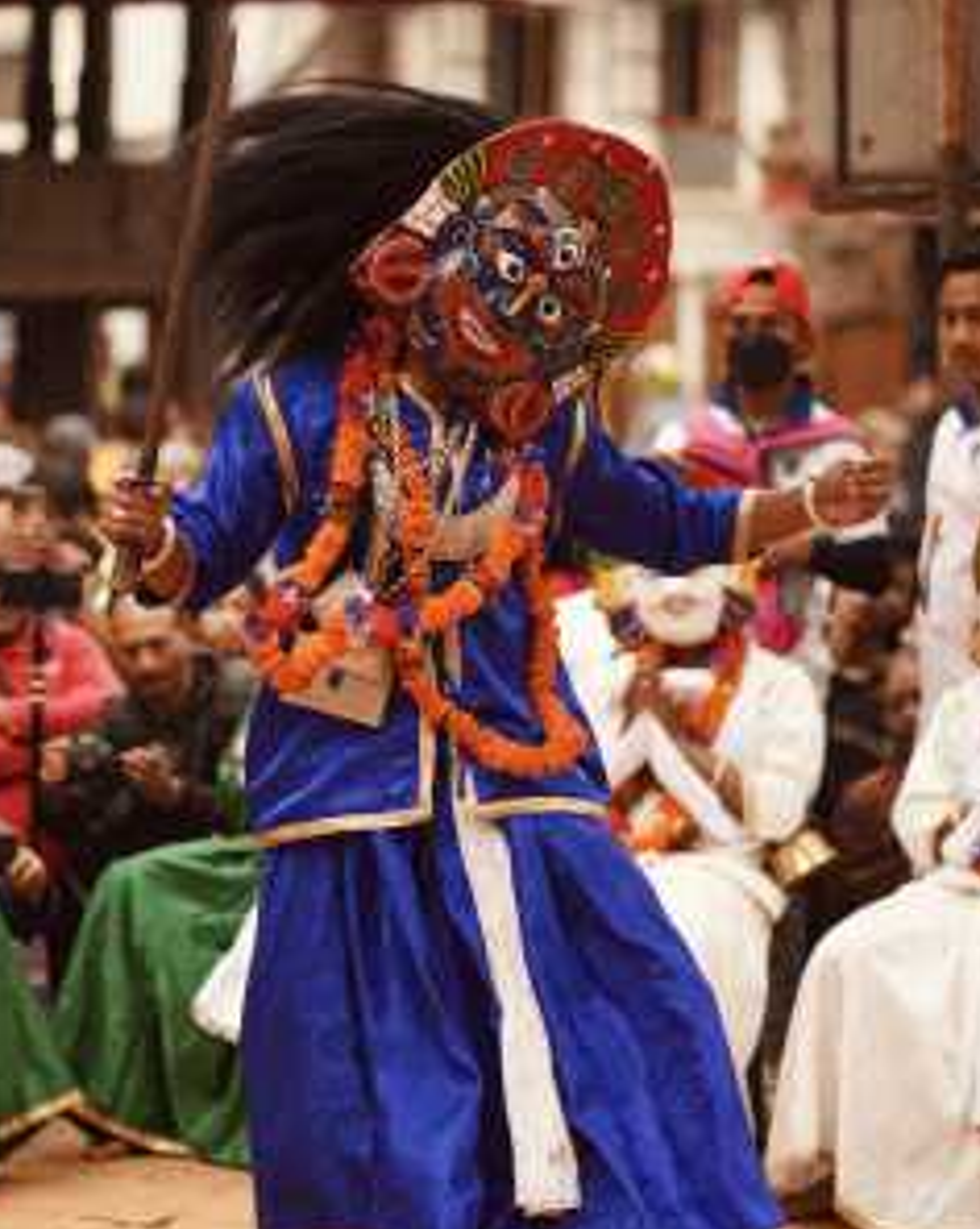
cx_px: 434
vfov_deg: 17.8
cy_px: 614
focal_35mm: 108
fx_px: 3924
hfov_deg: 14.2
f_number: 1.8
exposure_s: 1/500
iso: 200
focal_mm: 85
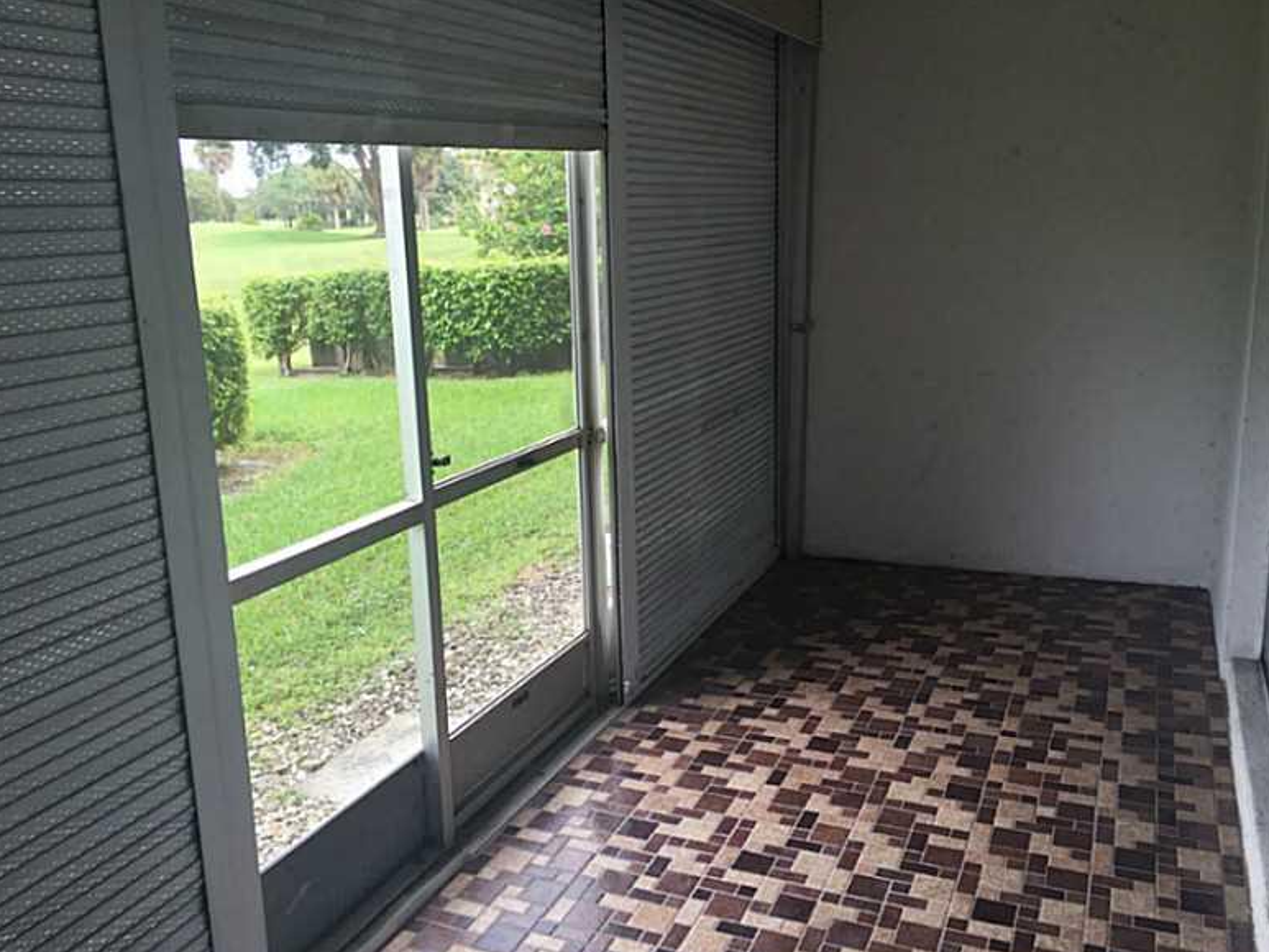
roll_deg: +0.7
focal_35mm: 30
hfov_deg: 60.0
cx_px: 648
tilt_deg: -11.7
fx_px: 1100
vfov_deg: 46.8
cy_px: 487
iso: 32
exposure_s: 1/100
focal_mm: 4.15
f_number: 2.2
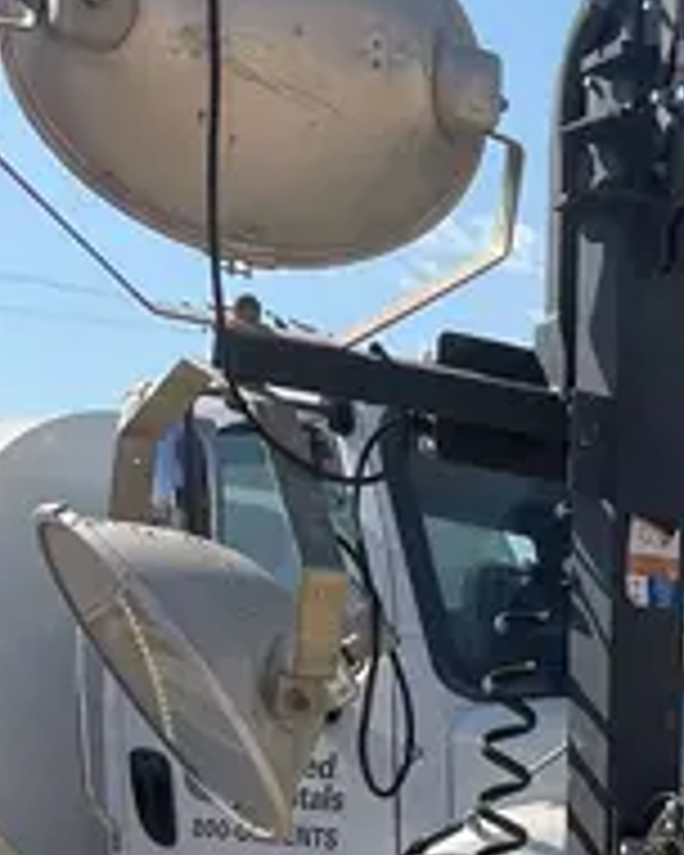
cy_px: 1244
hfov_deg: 14.2
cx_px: 1152
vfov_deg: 17.7
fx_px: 2480
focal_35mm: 98
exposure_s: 1/3521
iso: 50
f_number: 1.6
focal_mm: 5.1
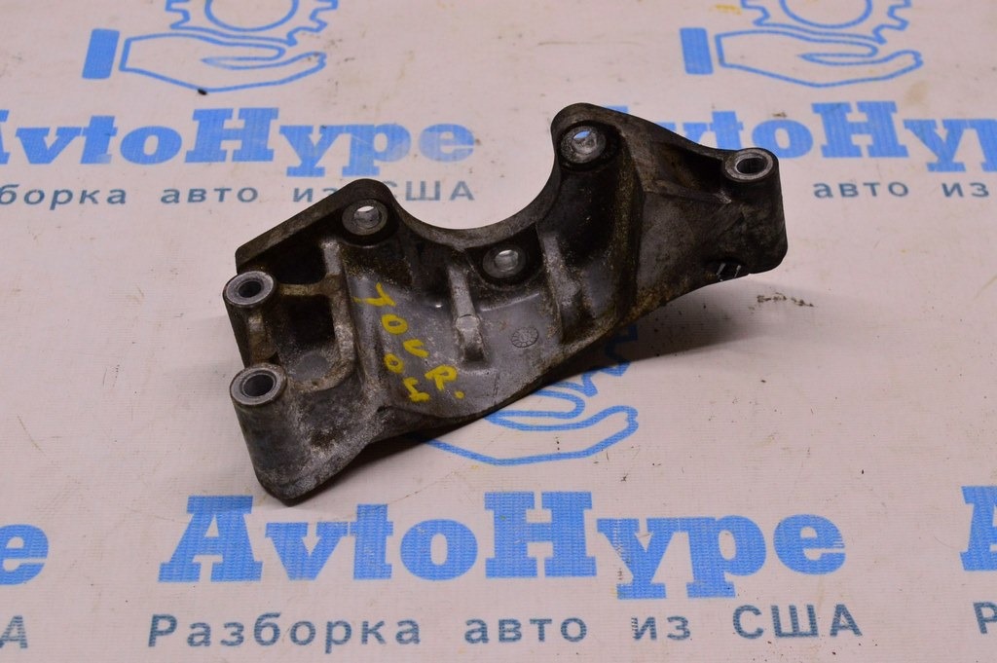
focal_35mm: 68
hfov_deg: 29.9
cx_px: 498
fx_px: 1868
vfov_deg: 20.1
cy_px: 332
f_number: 8
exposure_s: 1/125
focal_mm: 45
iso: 1600
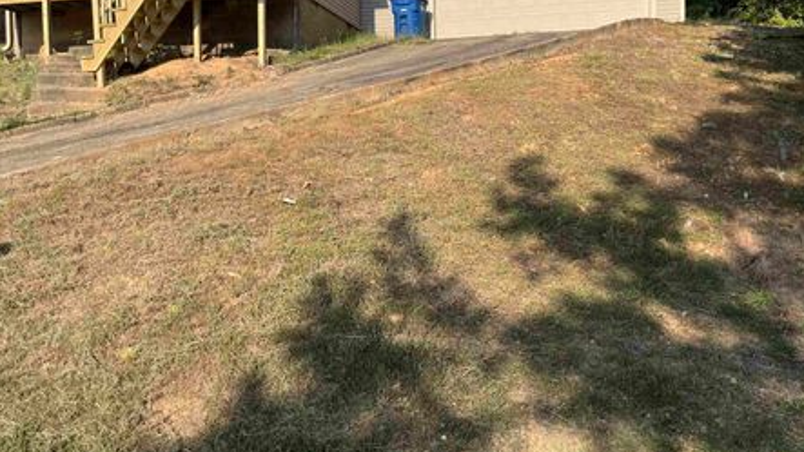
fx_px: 682
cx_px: 392
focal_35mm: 32
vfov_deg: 36.3
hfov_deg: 61.0
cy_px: 152
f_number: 1.6
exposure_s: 1/2571
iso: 50
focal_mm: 5.1
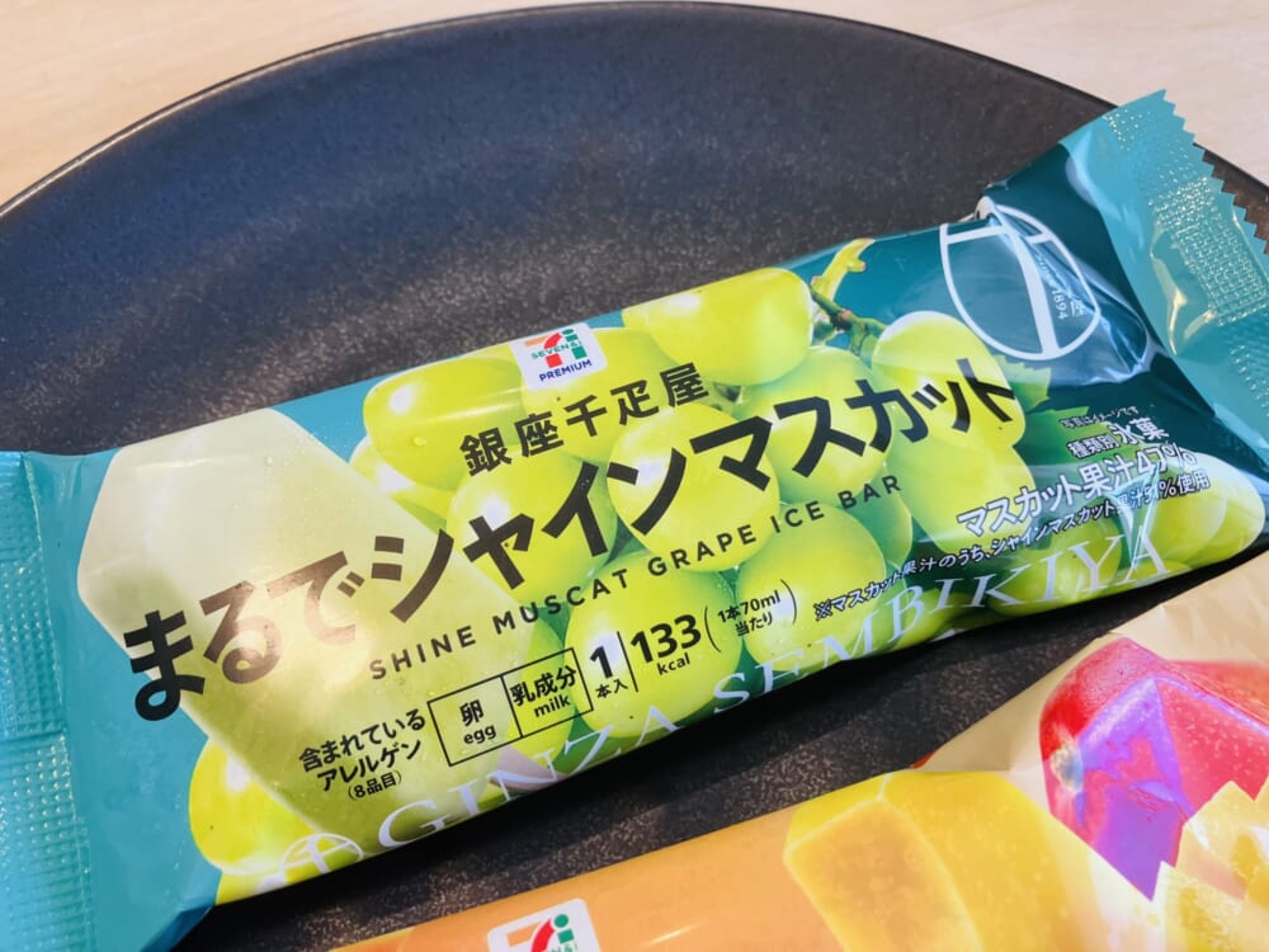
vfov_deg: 49.7
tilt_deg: -61.1
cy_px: 476
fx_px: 1026
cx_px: 634
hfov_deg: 63.4
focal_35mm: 28
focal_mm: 3.99
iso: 80
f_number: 1.8
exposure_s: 1/100
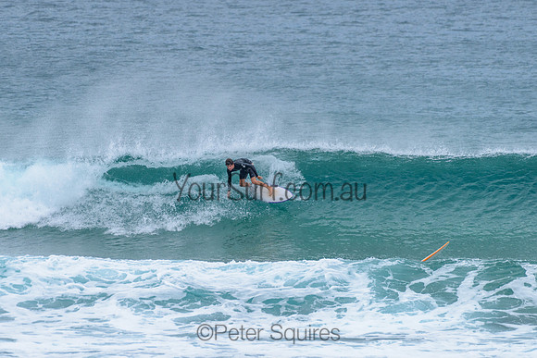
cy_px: 174
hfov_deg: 3.4
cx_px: 261
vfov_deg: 2.2
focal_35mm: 613
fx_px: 9148
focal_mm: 500
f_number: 5.6
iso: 450
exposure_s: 1/2000
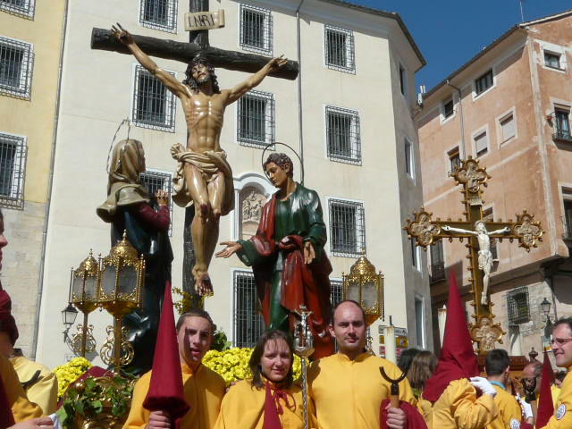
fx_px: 760
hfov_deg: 41.2
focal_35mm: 46
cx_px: 286
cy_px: 214
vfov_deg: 31.5
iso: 100
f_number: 8
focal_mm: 4.7
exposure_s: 1/400
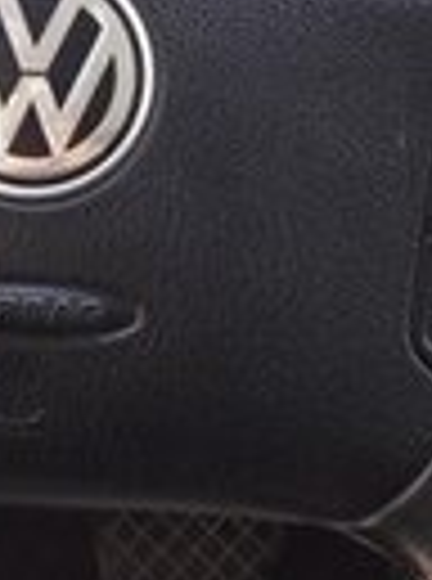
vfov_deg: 16.8
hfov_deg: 13.5
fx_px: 1806
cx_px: 54
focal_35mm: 108
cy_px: -256
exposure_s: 1/50
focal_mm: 3.7
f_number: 1.9
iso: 50
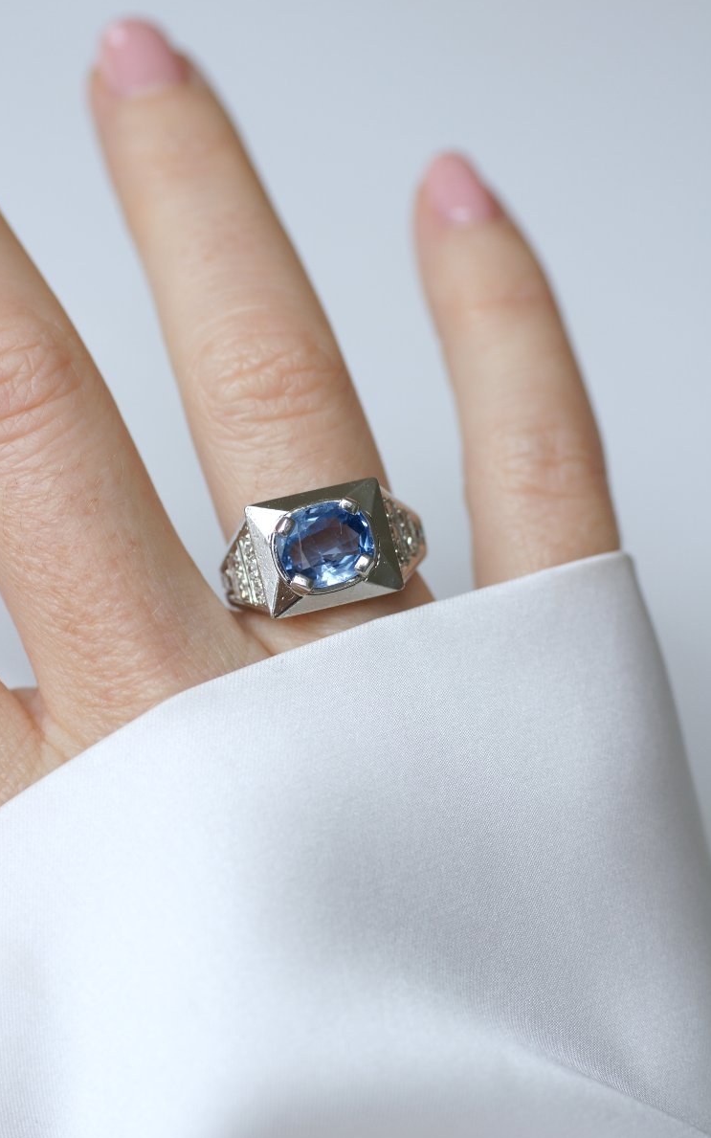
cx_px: 331
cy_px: 569
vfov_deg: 19.3
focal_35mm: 108
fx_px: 3349
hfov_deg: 12.1
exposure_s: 1/125
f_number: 4
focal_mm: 70
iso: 200
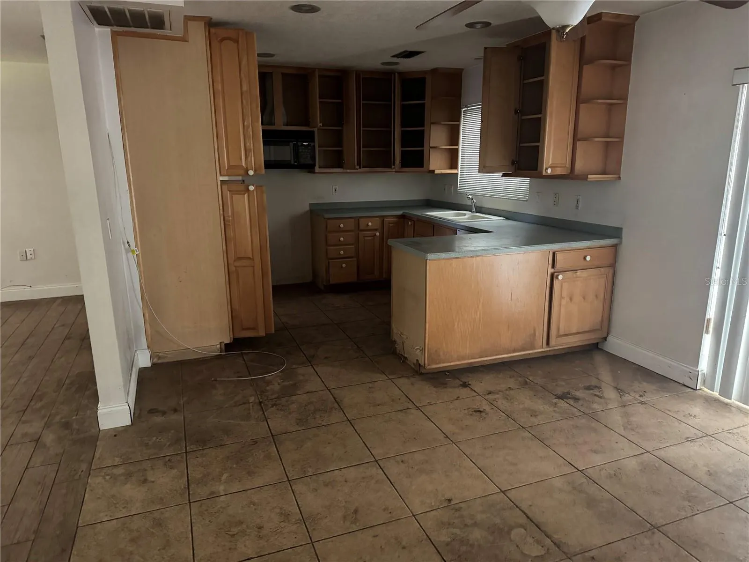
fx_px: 519
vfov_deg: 56.8
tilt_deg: -14.2
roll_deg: -1.1
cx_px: 374
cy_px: 281
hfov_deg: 71.6
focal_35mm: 24
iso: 1000
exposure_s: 1/32
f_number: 1.78
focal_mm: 6.76
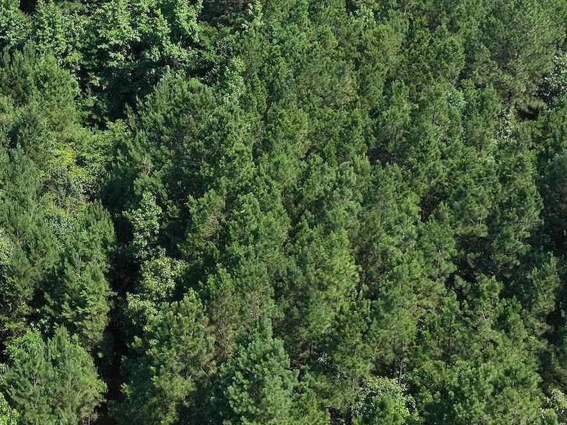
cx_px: 26
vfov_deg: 21.6
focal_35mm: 68
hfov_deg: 27.3
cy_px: 160
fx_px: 1114
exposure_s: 1/1600
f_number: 2.8
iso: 120
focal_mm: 12.29
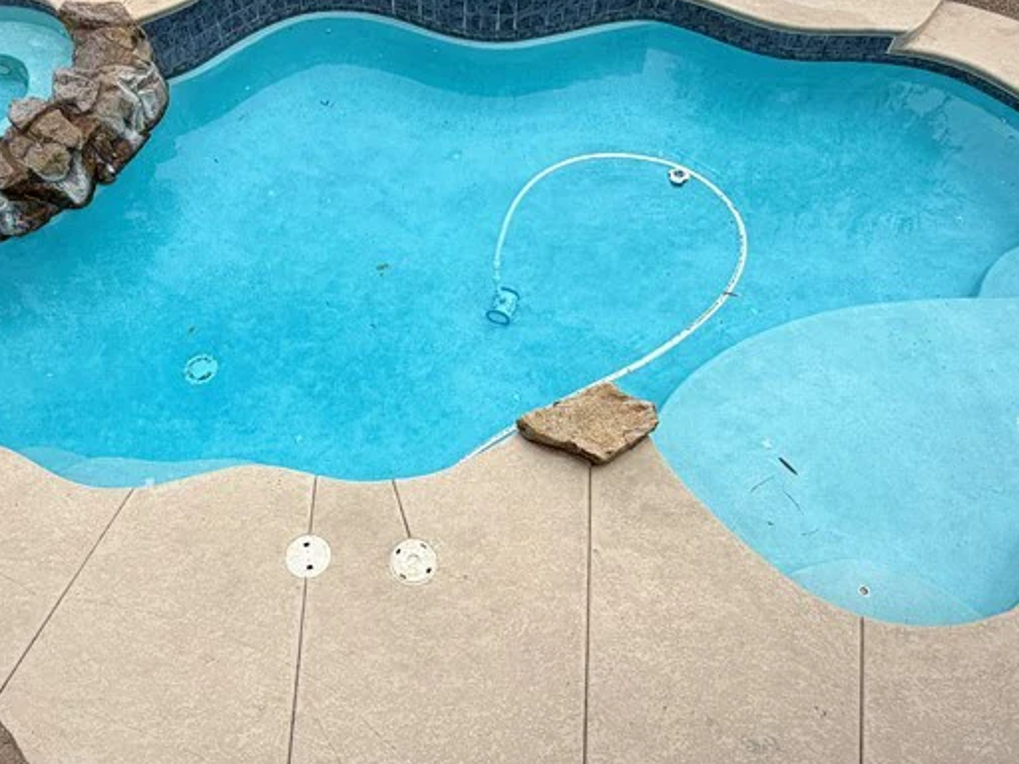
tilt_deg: -53.0
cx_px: 410
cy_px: 340
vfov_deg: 49.7
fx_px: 824
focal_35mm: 28
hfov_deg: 62.9
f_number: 2.2
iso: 20
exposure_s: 1/1125
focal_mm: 2.22
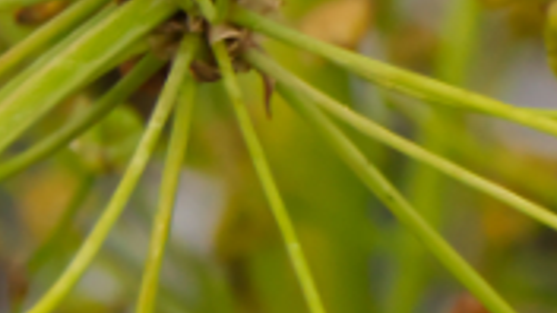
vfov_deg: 2.1
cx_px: 1228
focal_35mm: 590
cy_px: -98
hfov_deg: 3.6
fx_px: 8708
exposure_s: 1/500
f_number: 11
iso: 1250
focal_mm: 55
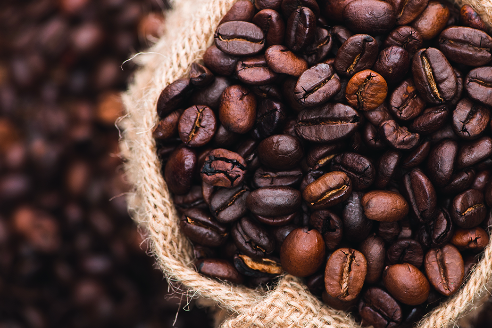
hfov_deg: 12.7
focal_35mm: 161
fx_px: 2202
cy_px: 128
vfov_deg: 8.5
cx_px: 356
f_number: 9
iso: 320
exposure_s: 1/160
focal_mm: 105
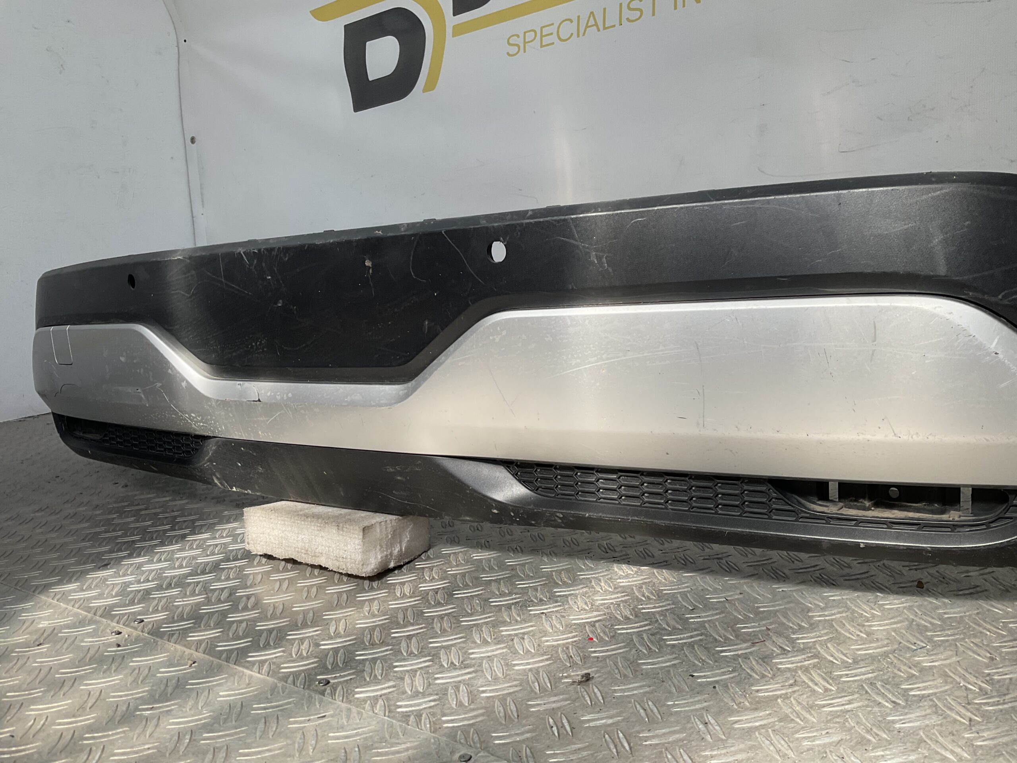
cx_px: 508
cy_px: 382
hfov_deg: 61.7
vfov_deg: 48.2
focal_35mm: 29
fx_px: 852
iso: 16
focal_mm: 3
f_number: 1.8
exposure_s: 1/524
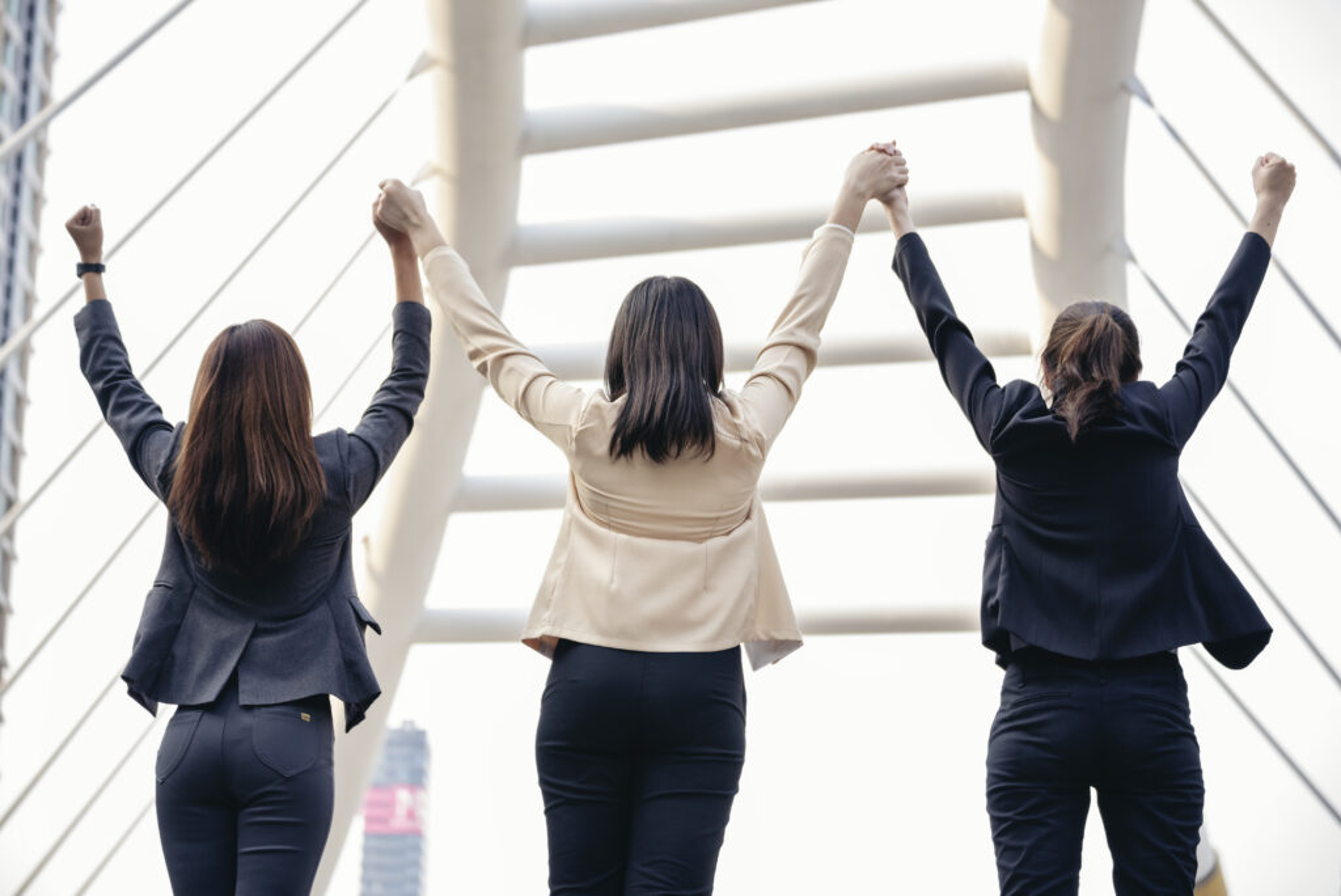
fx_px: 3205
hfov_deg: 23.6
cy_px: 448
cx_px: 670
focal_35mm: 86
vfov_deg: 15.9
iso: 400
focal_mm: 86
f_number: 4.2
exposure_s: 1/200
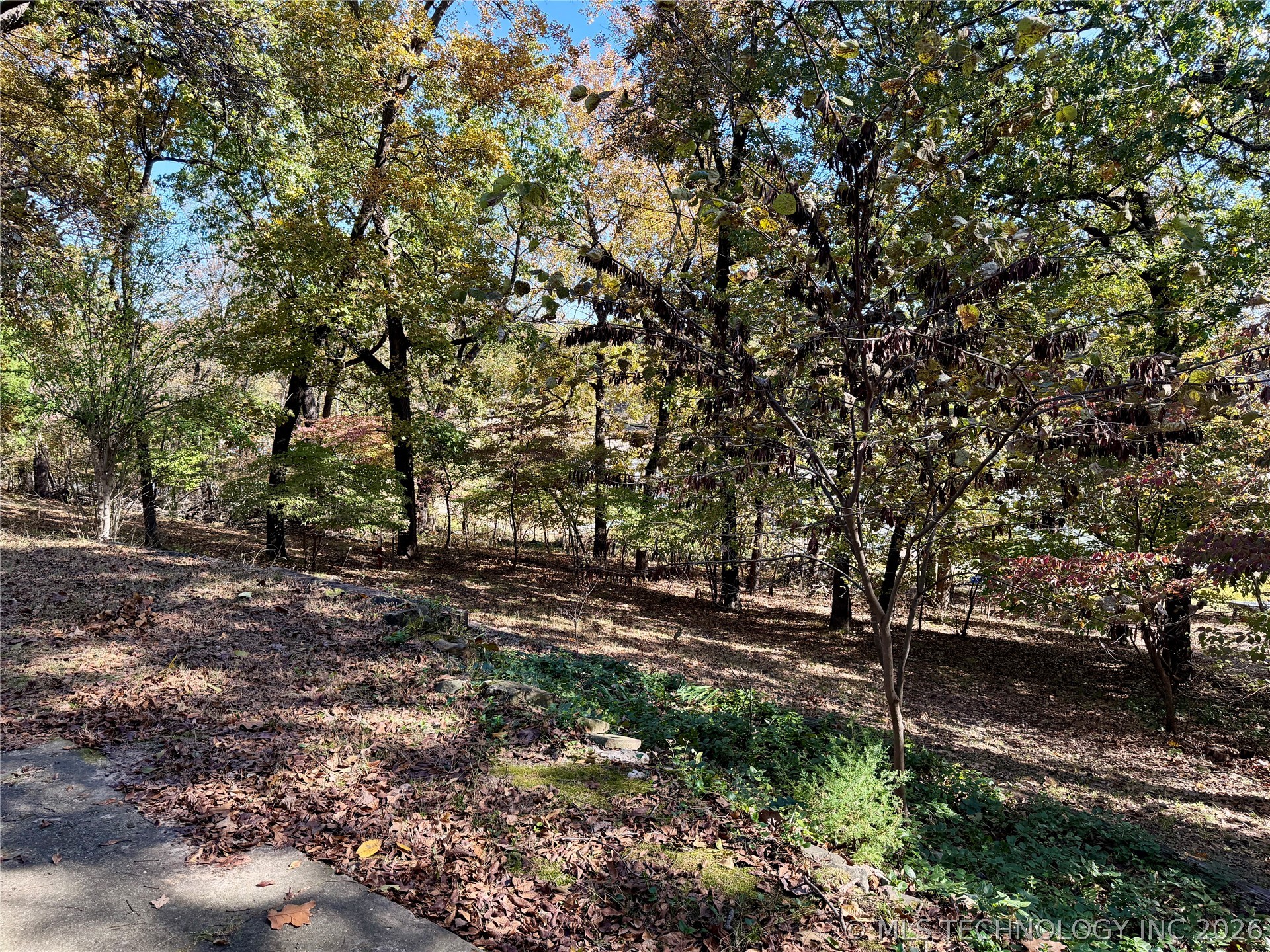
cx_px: 635
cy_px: 476
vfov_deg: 56.8
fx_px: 881
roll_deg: +1.1
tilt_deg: -6.3
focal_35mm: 24
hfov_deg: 71.6
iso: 100
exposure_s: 1/622
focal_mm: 6.76
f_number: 1.78
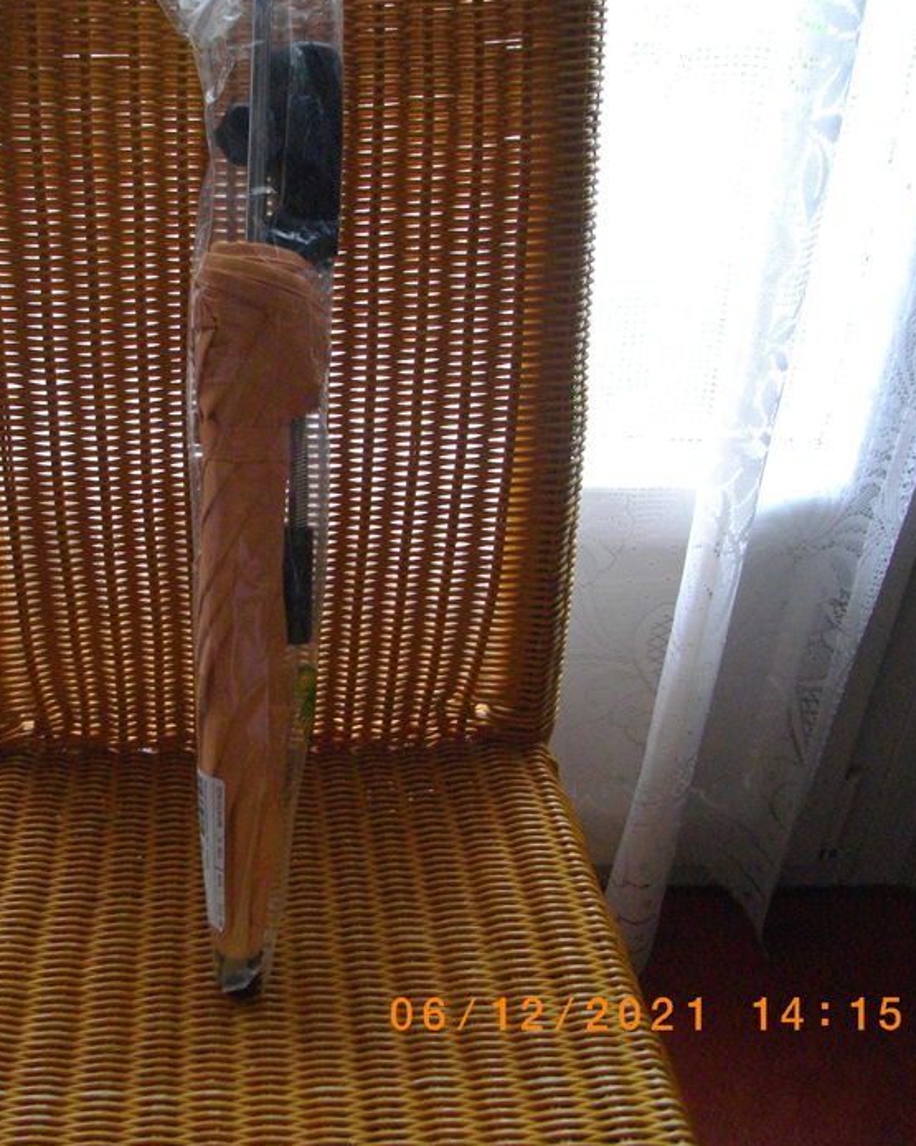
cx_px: 246
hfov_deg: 32.9
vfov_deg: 41.1
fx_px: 1525
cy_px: 528
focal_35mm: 45
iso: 345
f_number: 2.9
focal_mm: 5.7
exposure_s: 1/50
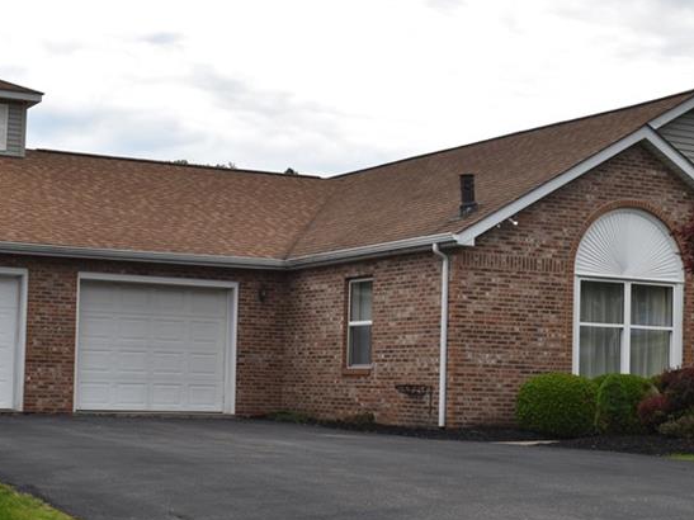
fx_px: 1461
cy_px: 308
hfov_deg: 26.7
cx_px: 377
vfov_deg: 20.2
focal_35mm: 73
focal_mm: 27
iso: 100
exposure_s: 1/200
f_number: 11
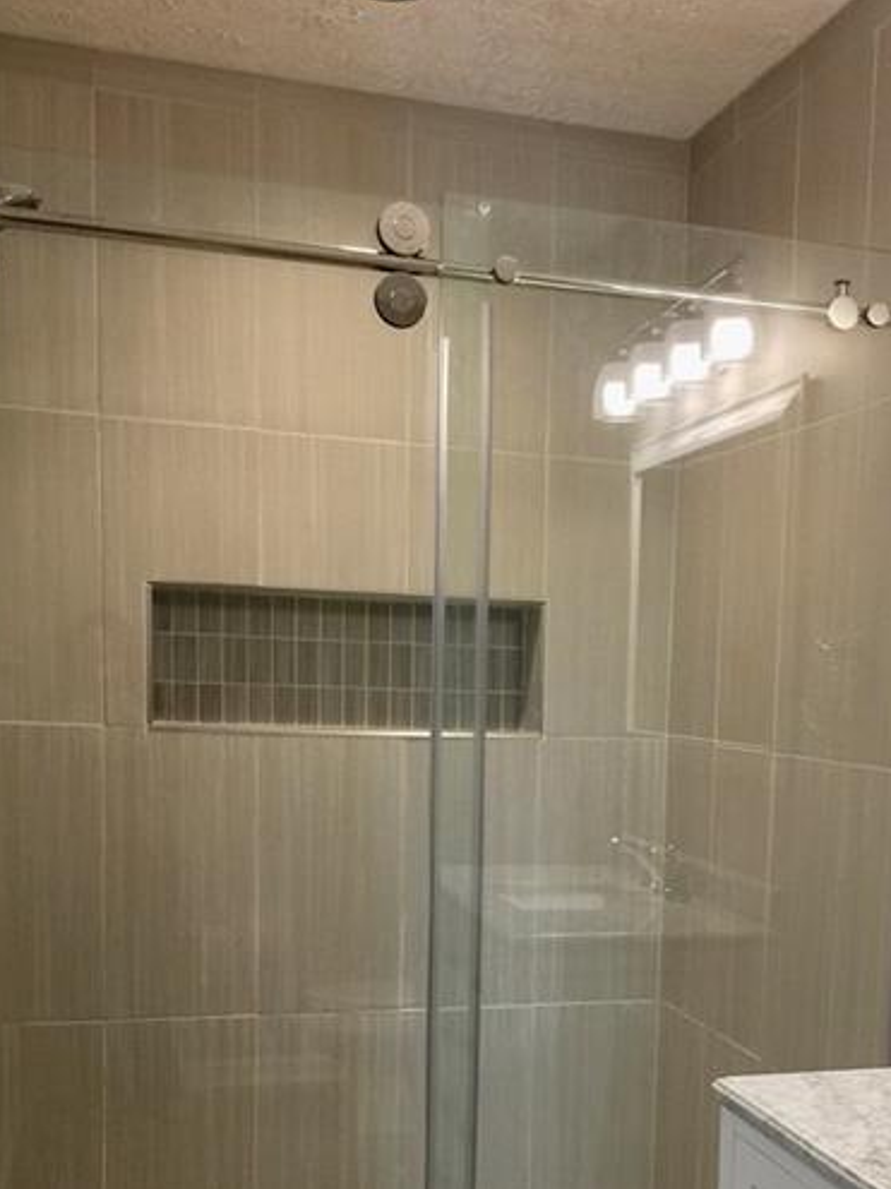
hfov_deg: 31.6
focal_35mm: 45
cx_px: 665
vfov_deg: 41.0
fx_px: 1545
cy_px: 874
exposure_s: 1/30
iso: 50
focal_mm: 4.15
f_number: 2.2
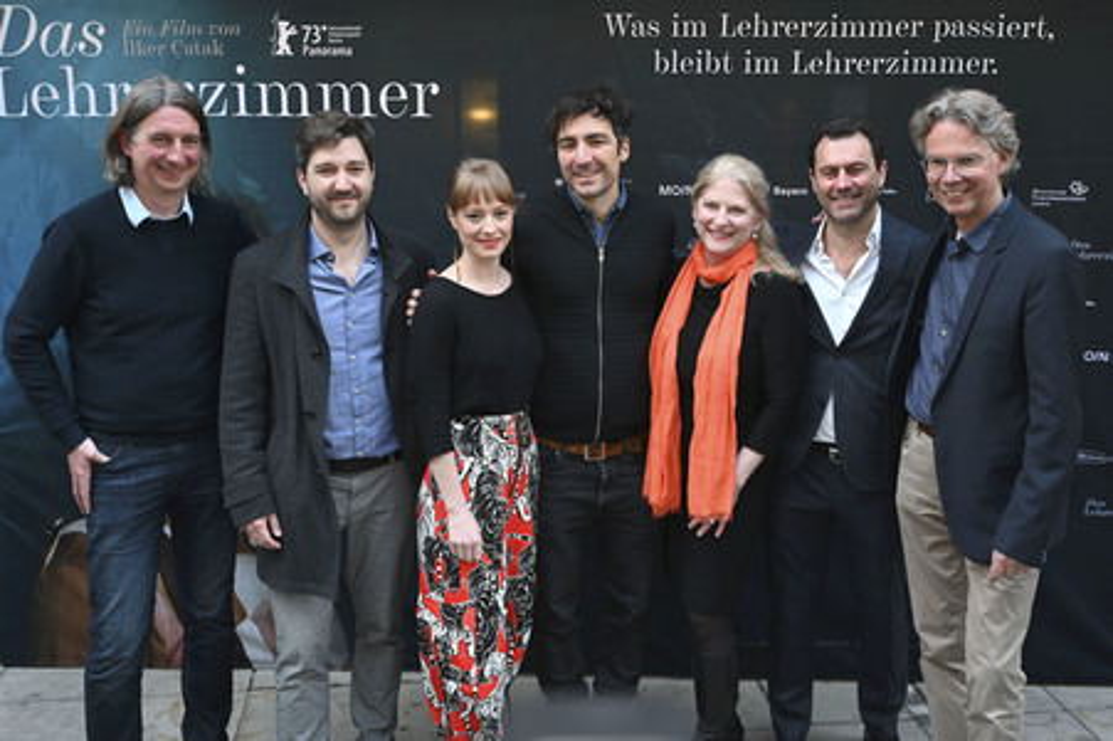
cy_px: 370
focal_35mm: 36
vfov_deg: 36.8
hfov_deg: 53.2
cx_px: 556
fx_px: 1112
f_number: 2.8
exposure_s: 1/100
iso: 500
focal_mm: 36
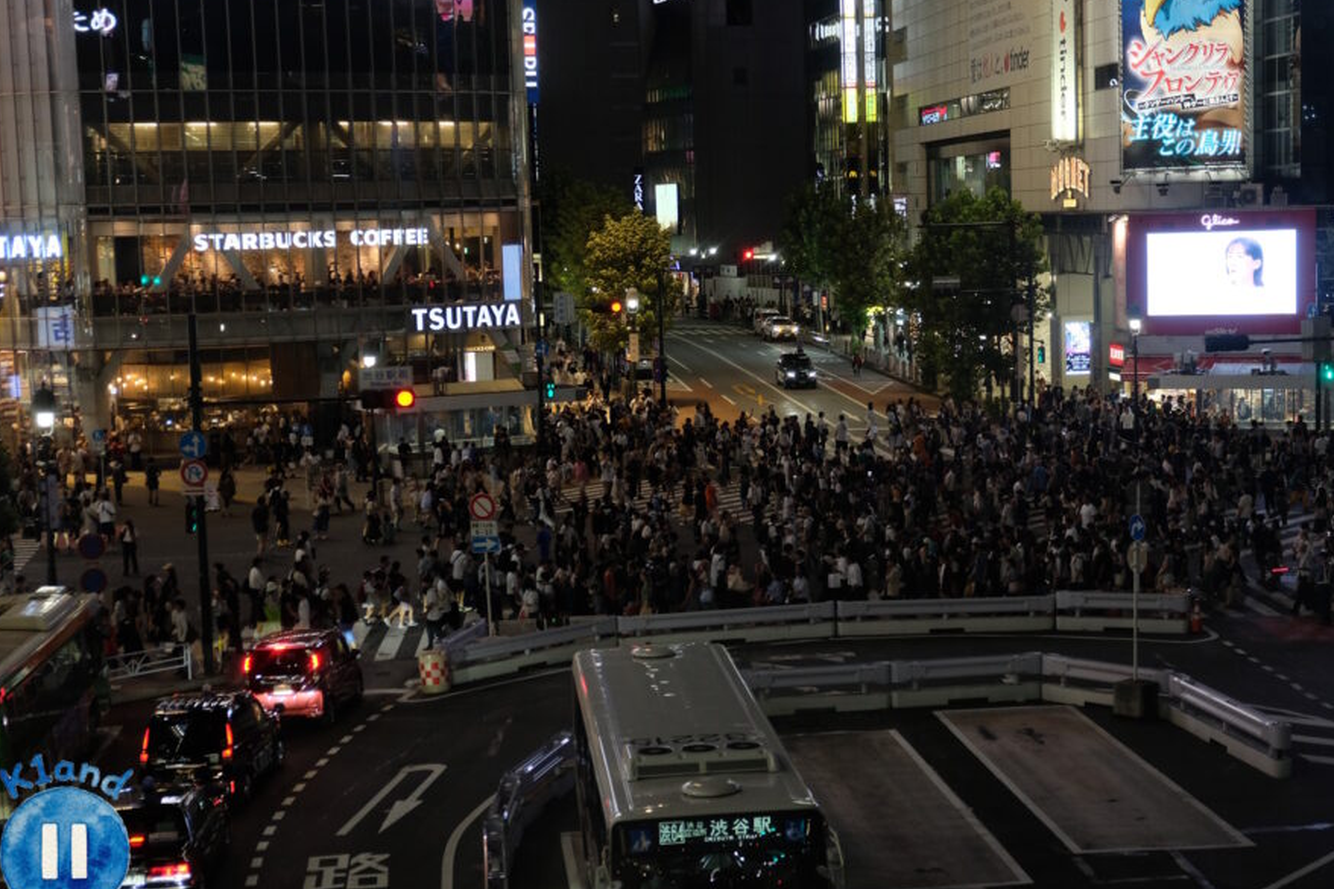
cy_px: 451
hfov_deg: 31.9
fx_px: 2334
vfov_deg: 21.6
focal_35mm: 63
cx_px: 755
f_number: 3.6
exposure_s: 1/50
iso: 800
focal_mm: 35.8
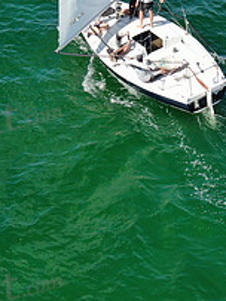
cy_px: 26
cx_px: 150
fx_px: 1194
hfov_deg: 10.8
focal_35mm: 137
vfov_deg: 14.3
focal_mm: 8.6
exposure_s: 1/500
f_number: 3.8
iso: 100
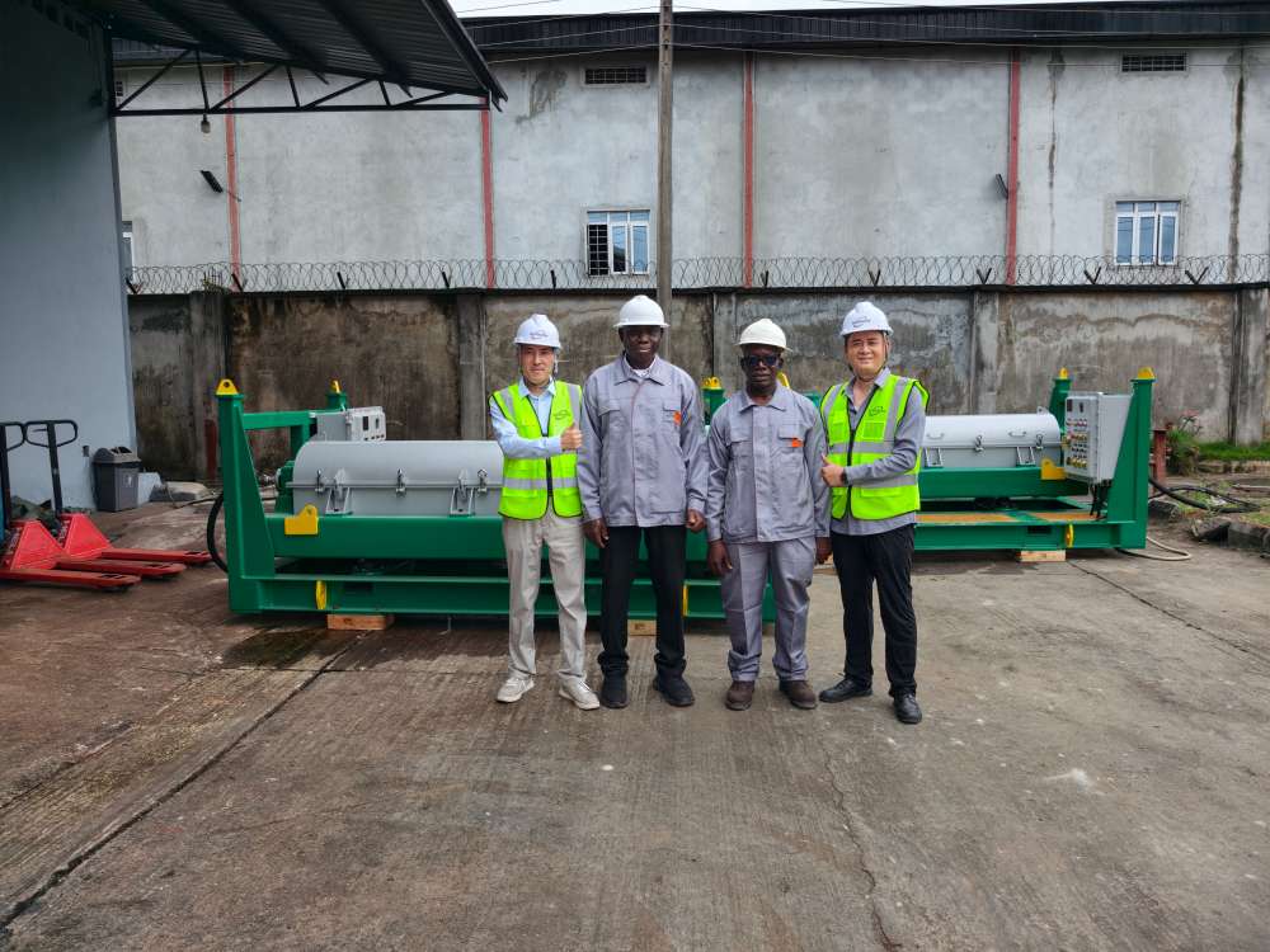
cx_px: 635
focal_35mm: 23
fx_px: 844
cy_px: 476
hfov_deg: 73.9
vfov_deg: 58.9
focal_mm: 6.25
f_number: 1.68
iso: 50
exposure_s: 1/448
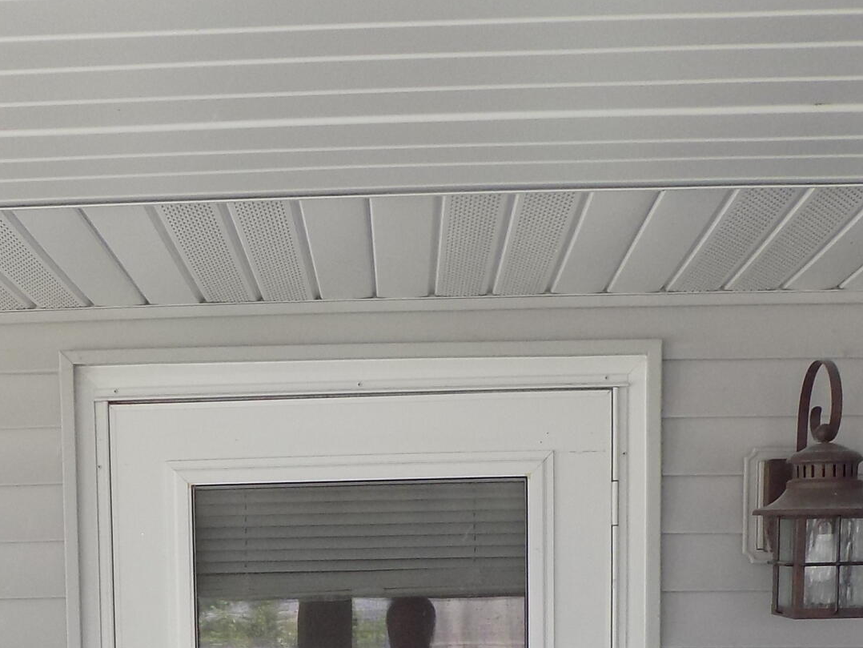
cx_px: 309
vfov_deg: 20.7
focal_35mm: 64
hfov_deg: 30.1
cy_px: 865
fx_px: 1596
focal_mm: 4
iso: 125
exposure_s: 1/30
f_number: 3.1
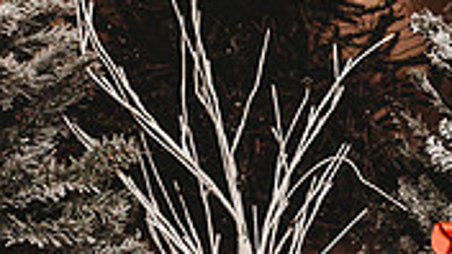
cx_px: 688
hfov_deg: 21.3
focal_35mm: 83
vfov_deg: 14.3
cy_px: 268
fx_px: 995
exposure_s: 1/160
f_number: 3.2
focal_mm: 24
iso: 100
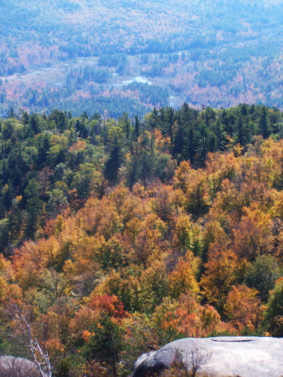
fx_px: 1024
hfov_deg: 15.7
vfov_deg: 20.9
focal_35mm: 94
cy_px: 188
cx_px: 142
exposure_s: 1/640
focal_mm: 15.6
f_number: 3.2
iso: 80
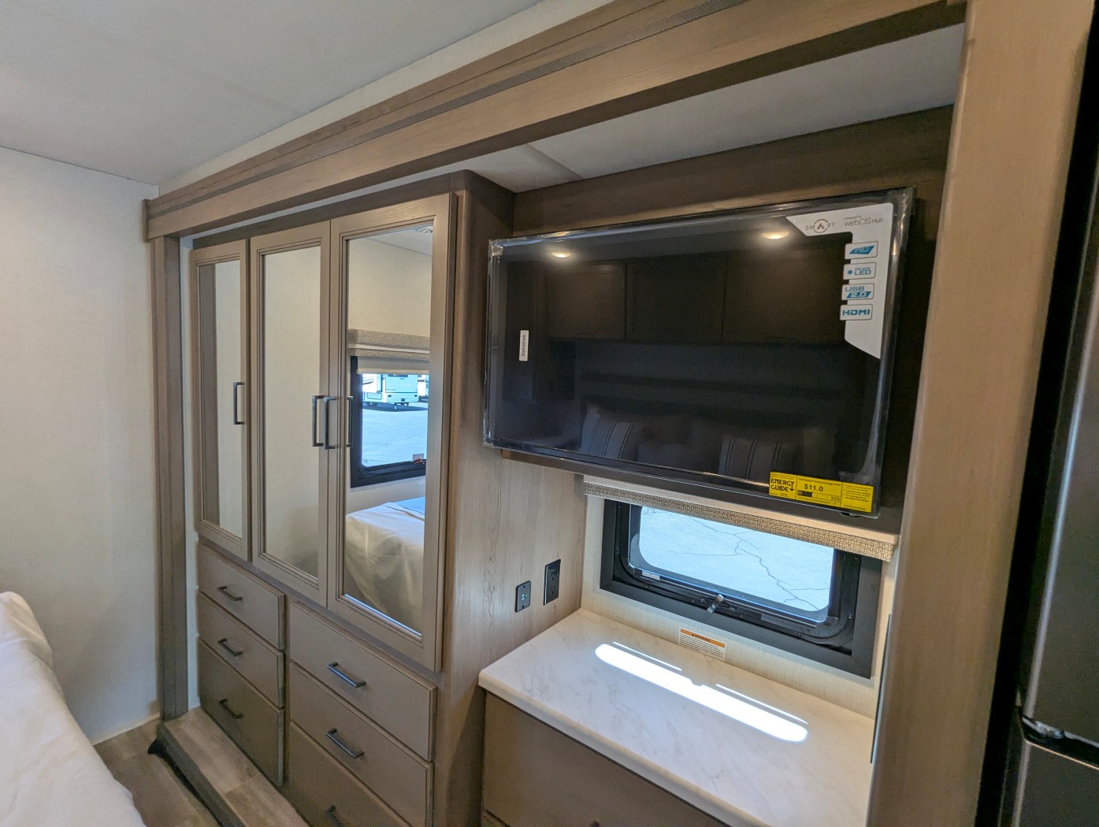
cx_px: 550
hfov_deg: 94.4
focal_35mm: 16
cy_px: 414
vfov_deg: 78.2
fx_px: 509
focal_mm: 2.35
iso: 107
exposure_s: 1/126
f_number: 2.2
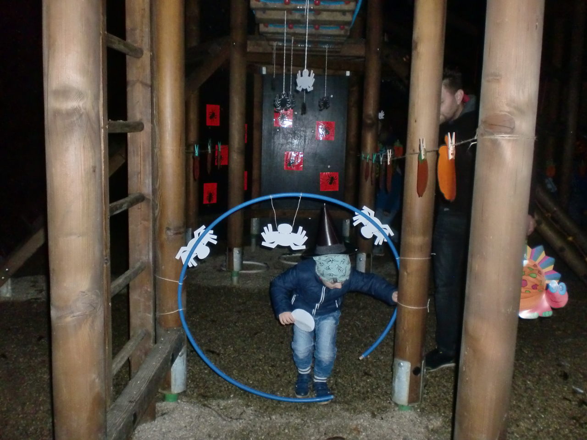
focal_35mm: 35
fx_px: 594
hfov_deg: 52.6
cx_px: 294
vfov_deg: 40.7
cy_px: 220
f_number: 3.1
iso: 400
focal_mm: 6.3
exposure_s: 1/40
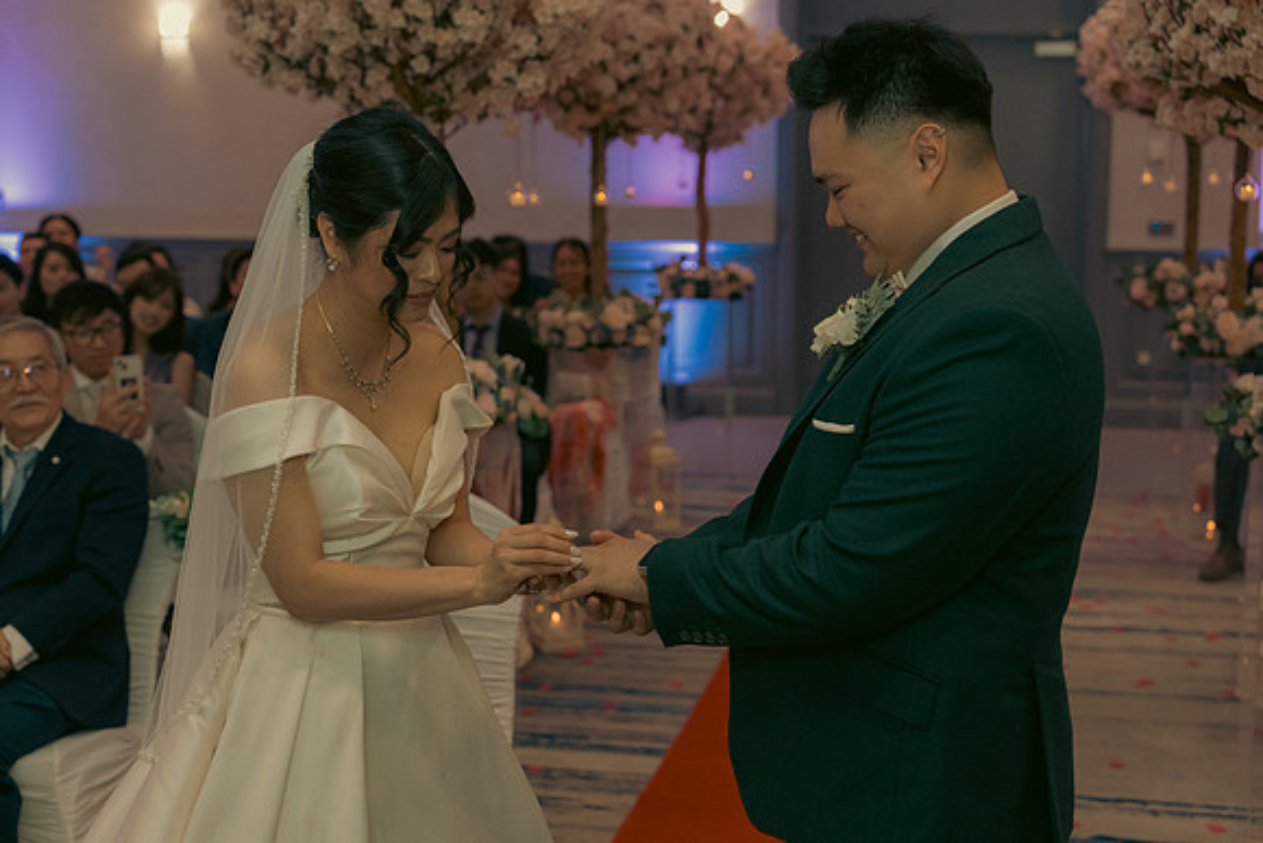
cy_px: 422
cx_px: 632
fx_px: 1790
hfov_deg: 38.9
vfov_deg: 26.5
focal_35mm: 51
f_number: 3.5
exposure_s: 1/160
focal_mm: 51
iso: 2500
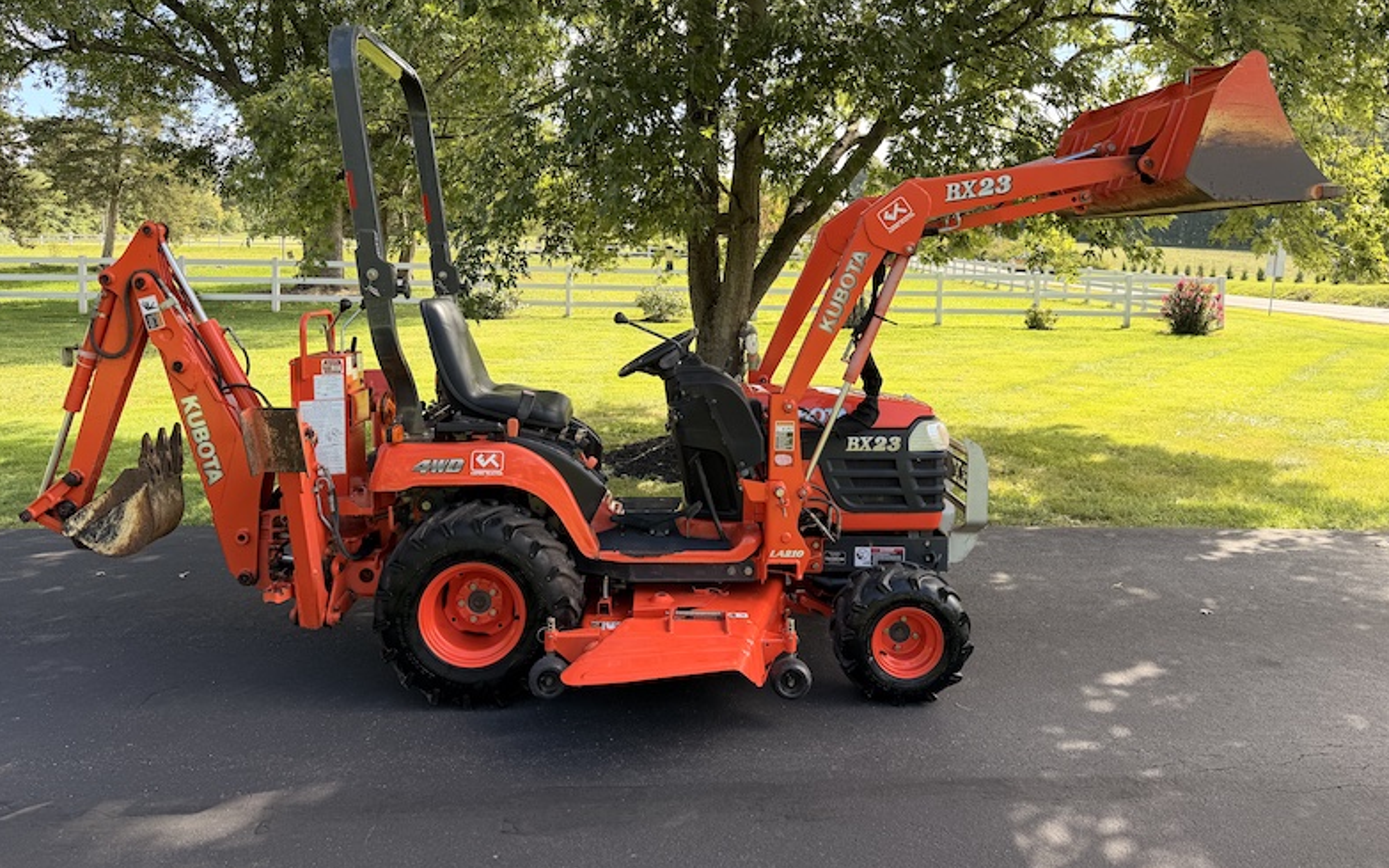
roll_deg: -1.4
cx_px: 694
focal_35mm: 26
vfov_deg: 47.3
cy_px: 348
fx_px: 984
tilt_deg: -3.3
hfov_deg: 70.4
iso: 80
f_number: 1.78
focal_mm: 6.76
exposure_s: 1/757
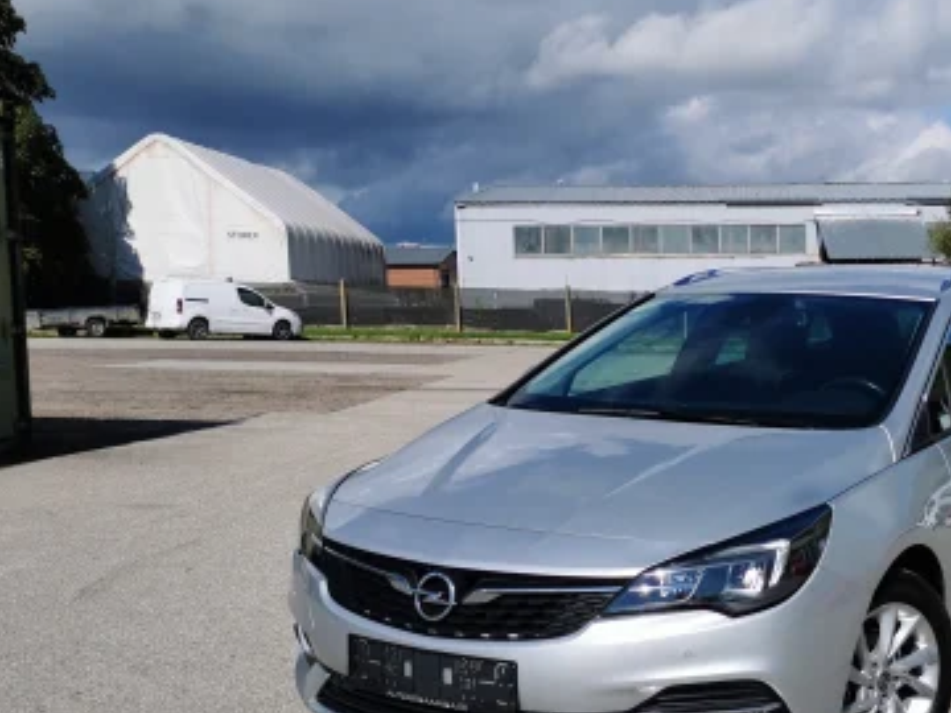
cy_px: 465
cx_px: 771
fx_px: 1319
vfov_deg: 30.1
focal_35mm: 48
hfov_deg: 38.1
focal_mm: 5.58
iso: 50
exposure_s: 1/6061
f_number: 1.8
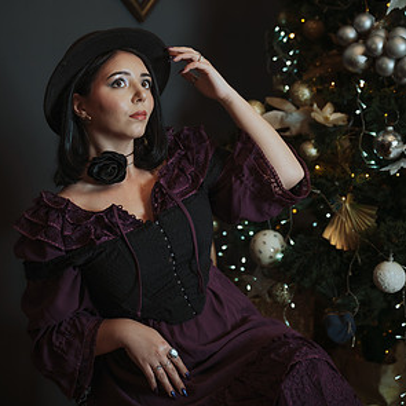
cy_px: 122
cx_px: 203
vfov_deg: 22.9
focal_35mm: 75
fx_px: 995
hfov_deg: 23.1
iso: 200
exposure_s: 1/200
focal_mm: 58
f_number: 3.2
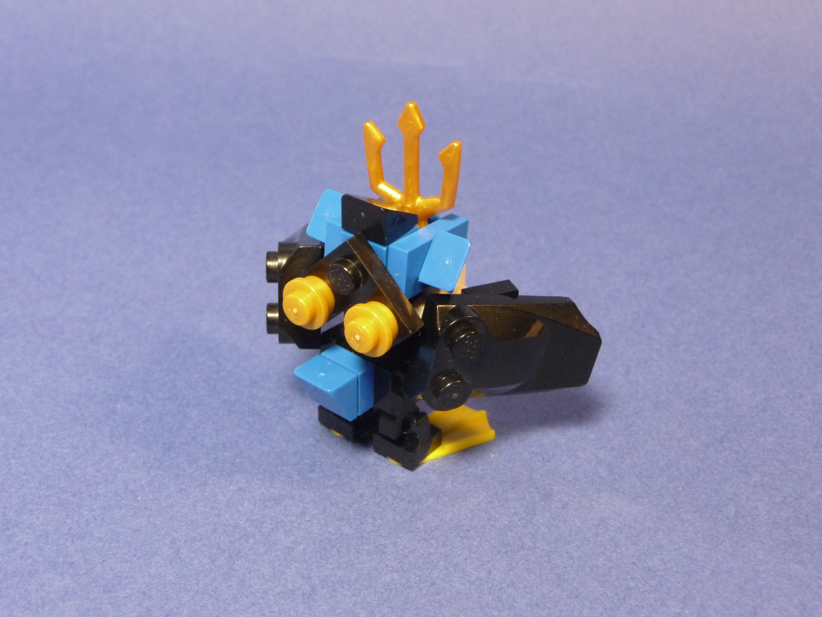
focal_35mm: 49
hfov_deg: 38.9
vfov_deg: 29.7
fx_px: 1164
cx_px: 412
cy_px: 306
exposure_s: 1/30
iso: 400
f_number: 4.2
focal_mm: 8
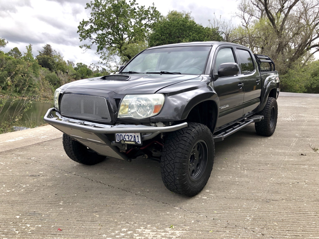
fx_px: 258
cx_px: 160
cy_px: 120
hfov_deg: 63.4
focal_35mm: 28
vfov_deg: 49.7
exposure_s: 1/432
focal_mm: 3.99
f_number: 1.8
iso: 20
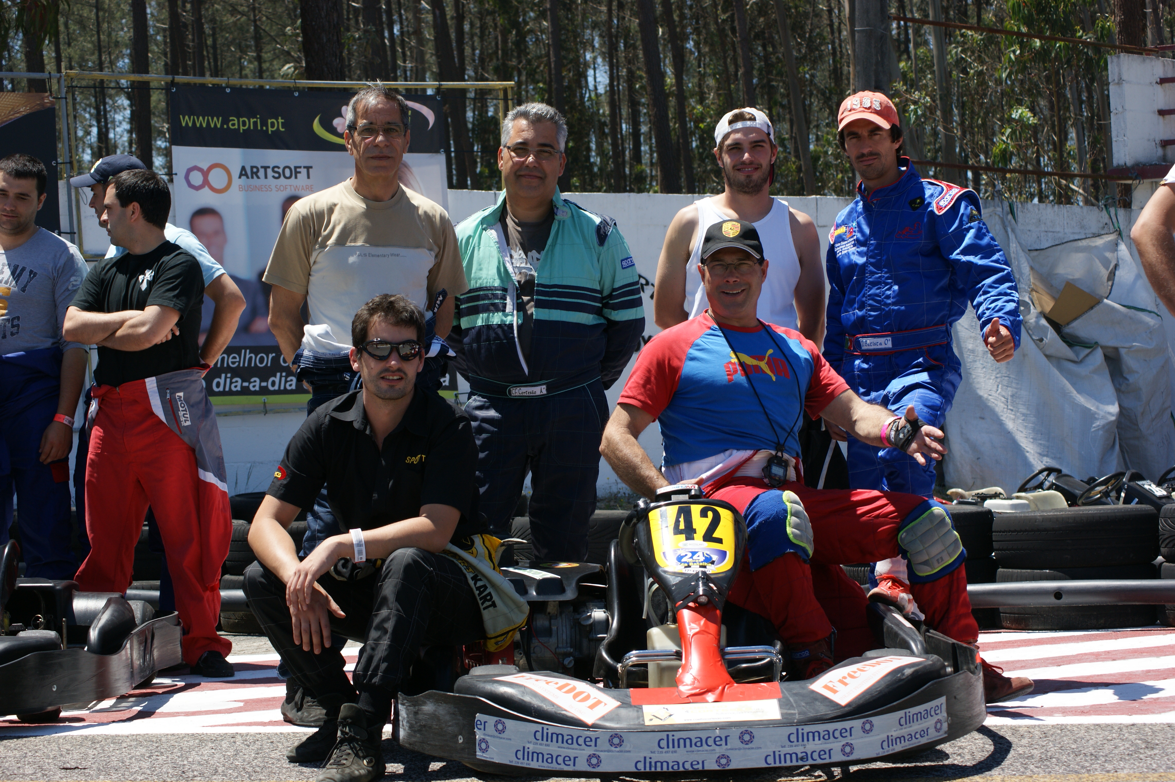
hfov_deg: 24.6
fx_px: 2691
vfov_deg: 16.5
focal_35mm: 82
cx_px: 588
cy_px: 391
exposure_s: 1/320
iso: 100
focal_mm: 55
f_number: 7.1
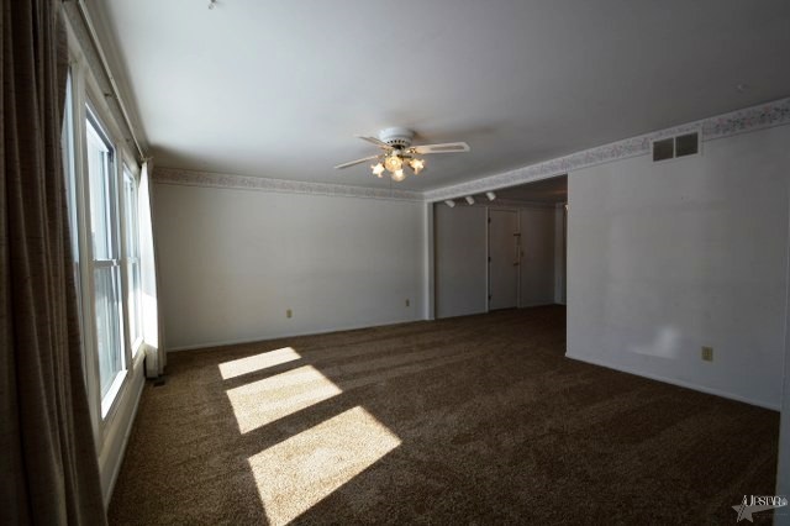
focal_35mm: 15
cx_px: 395
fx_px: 329
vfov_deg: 77.3
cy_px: 263
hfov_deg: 100.4
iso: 140
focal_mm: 10
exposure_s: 1/125
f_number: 5.6
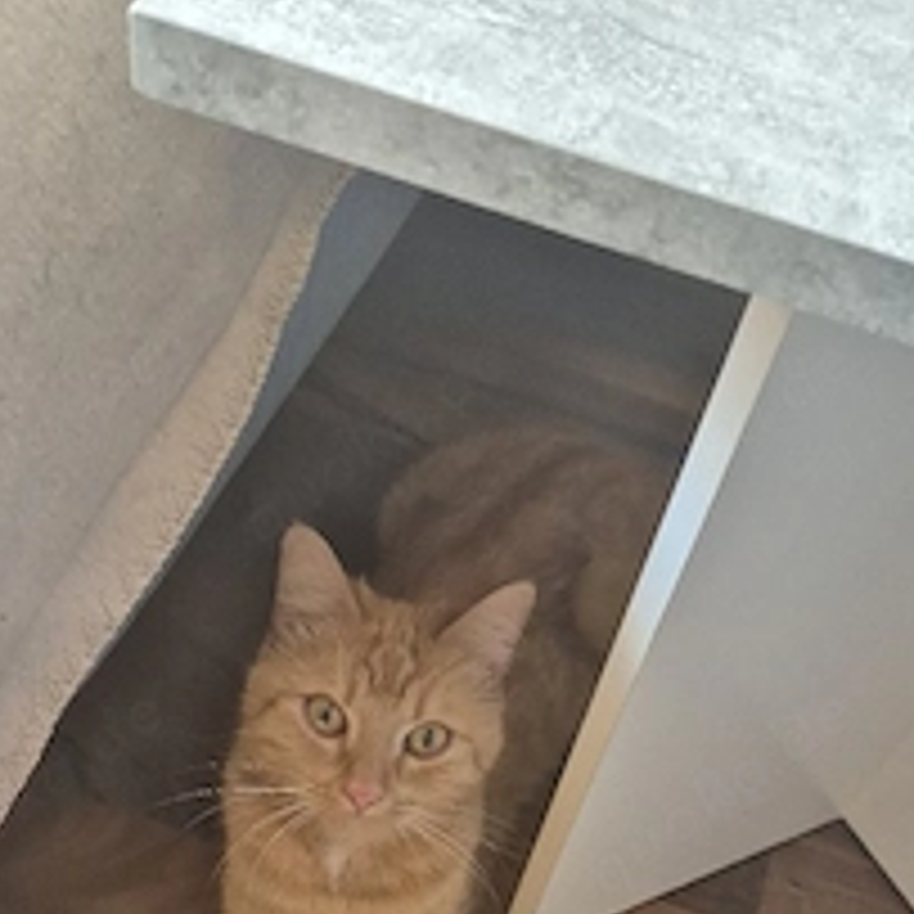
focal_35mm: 40
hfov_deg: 41.9
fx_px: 1195
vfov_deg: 38.6
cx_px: 473
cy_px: 842
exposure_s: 1/182
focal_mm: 5.4
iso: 200
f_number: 1.8
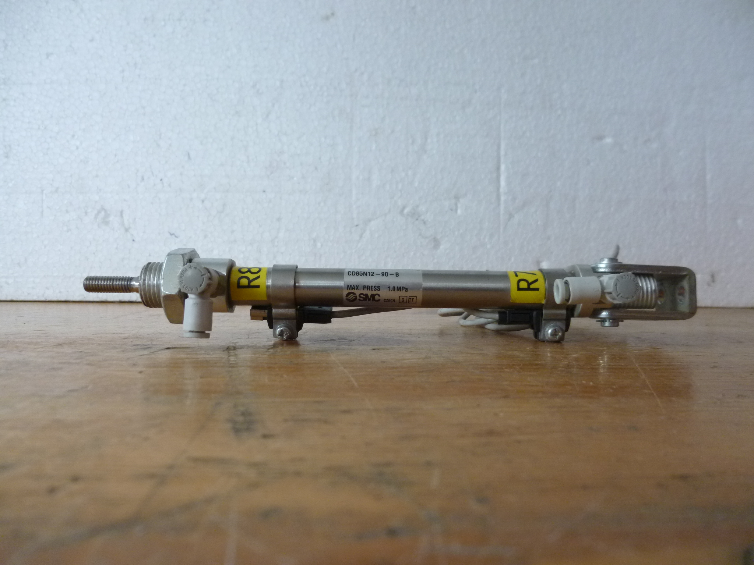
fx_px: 545
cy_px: 282
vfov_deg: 54.9
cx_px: 377
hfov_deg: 69.4
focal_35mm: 25
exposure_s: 1/60
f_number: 3.1
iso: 250
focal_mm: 4.5
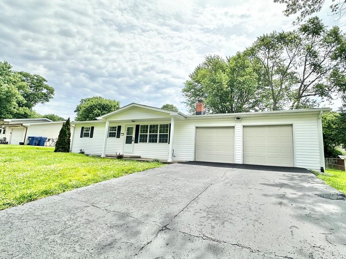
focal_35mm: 17
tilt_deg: +9.2
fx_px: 170
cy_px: 126
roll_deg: -2.5
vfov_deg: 74.7
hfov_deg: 90.8
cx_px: 189
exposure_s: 1/2618
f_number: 2.2
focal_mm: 2.22
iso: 50
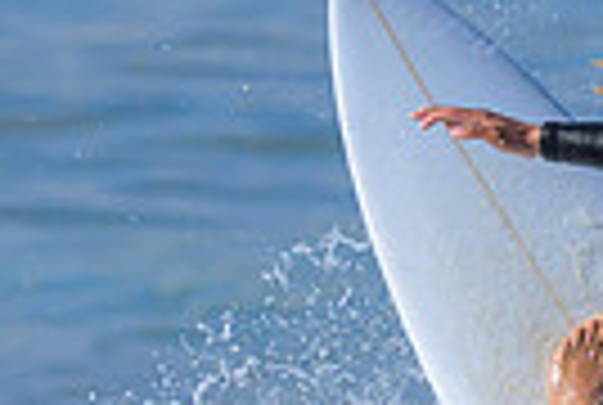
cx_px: 602
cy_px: 511
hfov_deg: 0.4
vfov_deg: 0.3
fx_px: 79706
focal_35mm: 4748
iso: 250
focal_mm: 800
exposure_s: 1/2000
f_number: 6.3
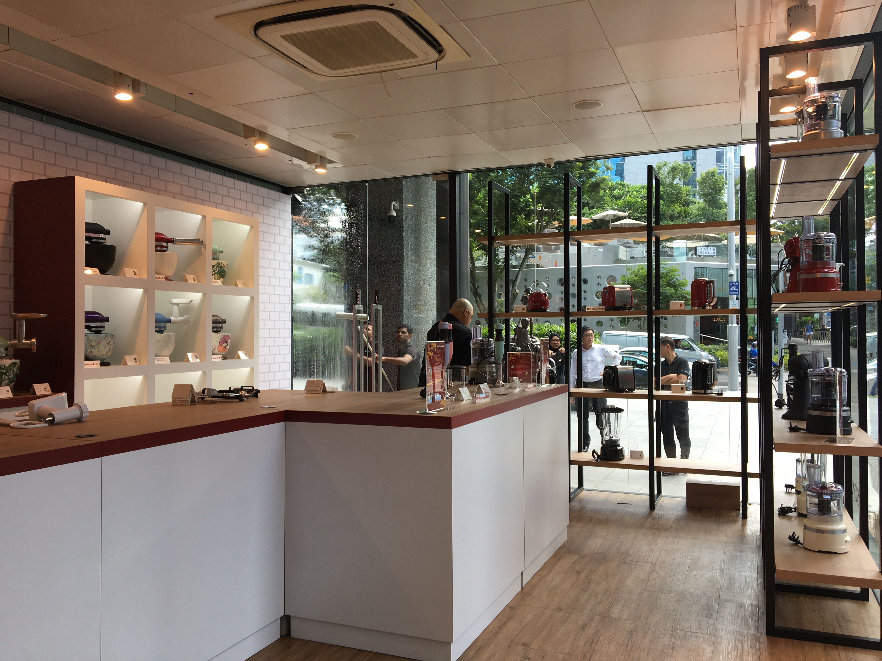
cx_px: 441
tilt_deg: +0.4
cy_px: 330
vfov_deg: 48.2
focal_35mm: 29
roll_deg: +0.2
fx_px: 739
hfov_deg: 61.7
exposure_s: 1/103
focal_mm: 4.15
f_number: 2.2
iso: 25
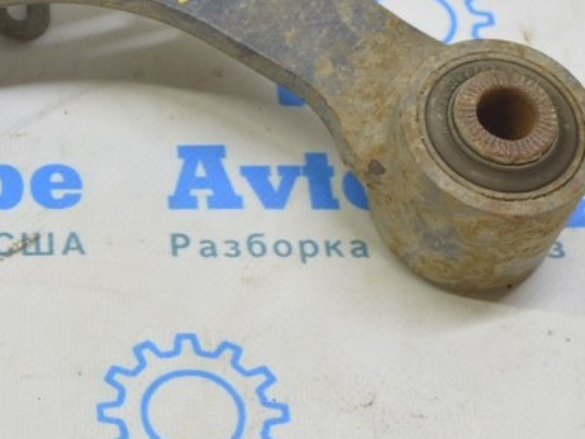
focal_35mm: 129
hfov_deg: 14.8
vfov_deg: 11.4
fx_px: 2181
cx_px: -110
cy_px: -23
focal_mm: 34
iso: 400
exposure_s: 1/20
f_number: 5.6
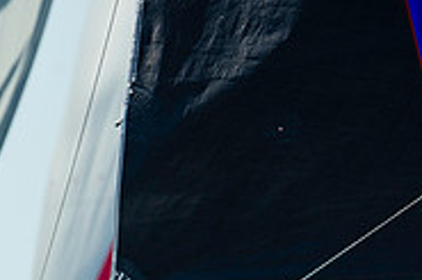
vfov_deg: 0.7
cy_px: 344
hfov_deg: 1.1
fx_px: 22018
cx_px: 178
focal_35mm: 1880
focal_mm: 600
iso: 400
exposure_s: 1/2000
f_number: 5
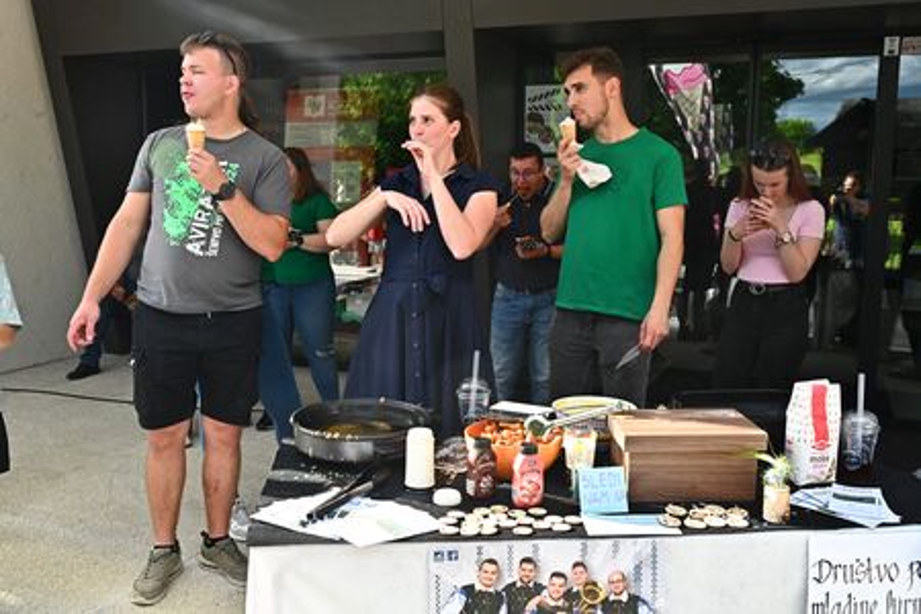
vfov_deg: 37.9
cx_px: 460
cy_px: 307
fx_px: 895
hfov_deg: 54.4
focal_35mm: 35
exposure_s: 1/320
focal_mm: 35
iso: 1600
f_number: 14
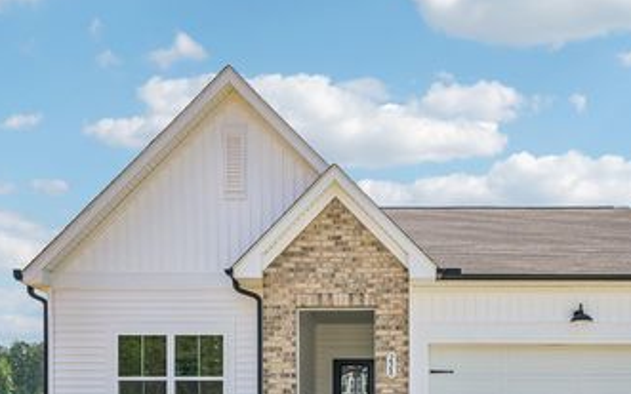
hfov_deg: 47.9
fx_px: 701
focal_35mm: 41
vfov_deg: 31.2
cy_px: 267
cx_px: 404
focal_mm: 26.5
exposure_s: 1/400
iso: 100
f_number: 8
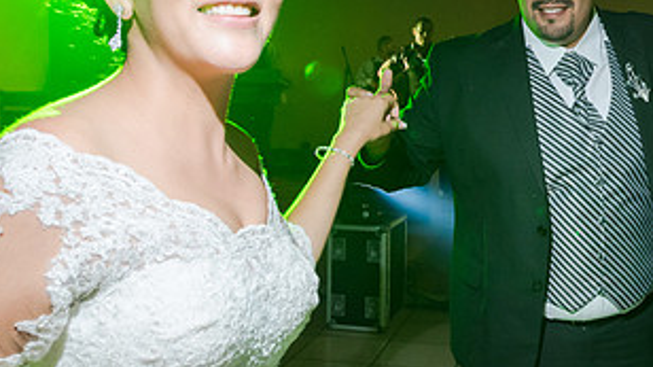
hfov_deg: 46.4
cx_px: 449
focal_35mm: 43
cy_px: 150
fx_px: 744
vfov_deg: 27.6
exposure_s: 1/100
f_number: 4
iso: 1600
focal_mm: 17
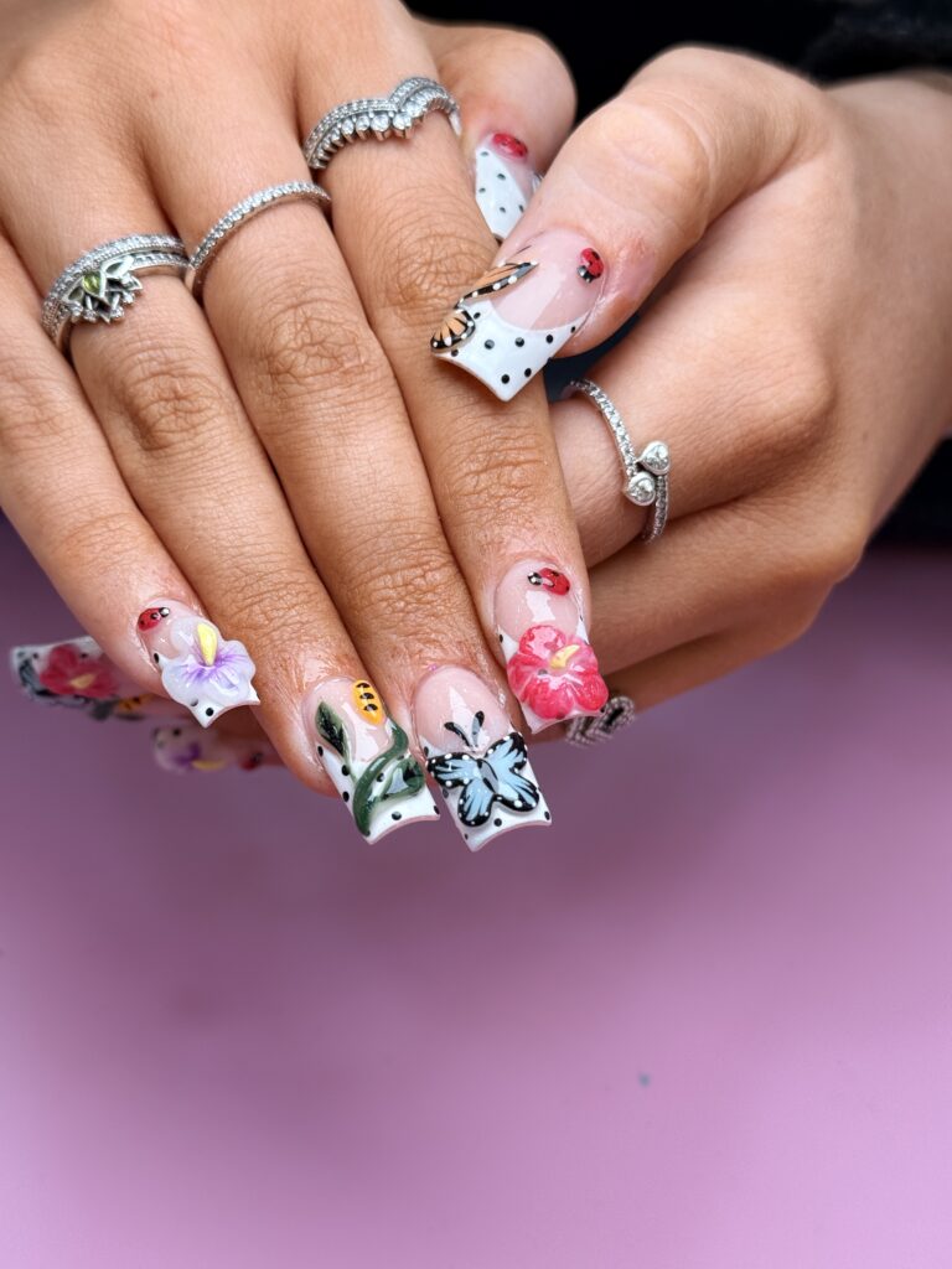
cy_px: 634
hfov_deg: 30.3
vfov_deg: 39.7
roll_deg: -2.0
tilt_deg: -37.0
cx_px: 476
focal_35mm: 48
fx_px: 1760
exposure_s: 1/381
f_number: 1.78
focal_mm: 6.76
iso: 64
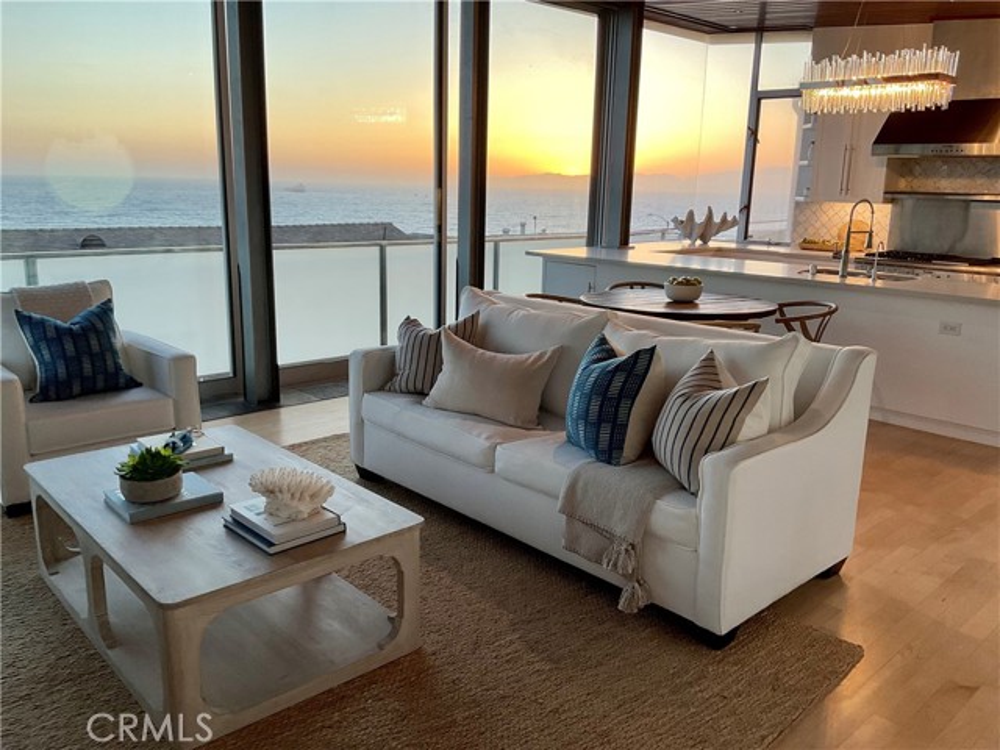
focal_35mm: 29
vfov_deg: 48.2
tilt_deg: -13.1
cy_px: 375
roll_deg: -1.2
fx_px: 838
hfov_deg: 61.7
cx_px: 500
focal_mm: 3
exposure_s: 1/120
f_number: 1.8
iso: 50
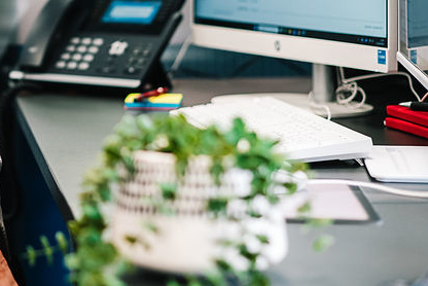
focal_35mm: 123
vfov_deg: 11.0
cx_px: -97
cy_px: -35
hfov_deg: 15.9
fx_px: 1463
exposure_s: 1/200
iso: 640
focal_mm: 50
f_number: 2
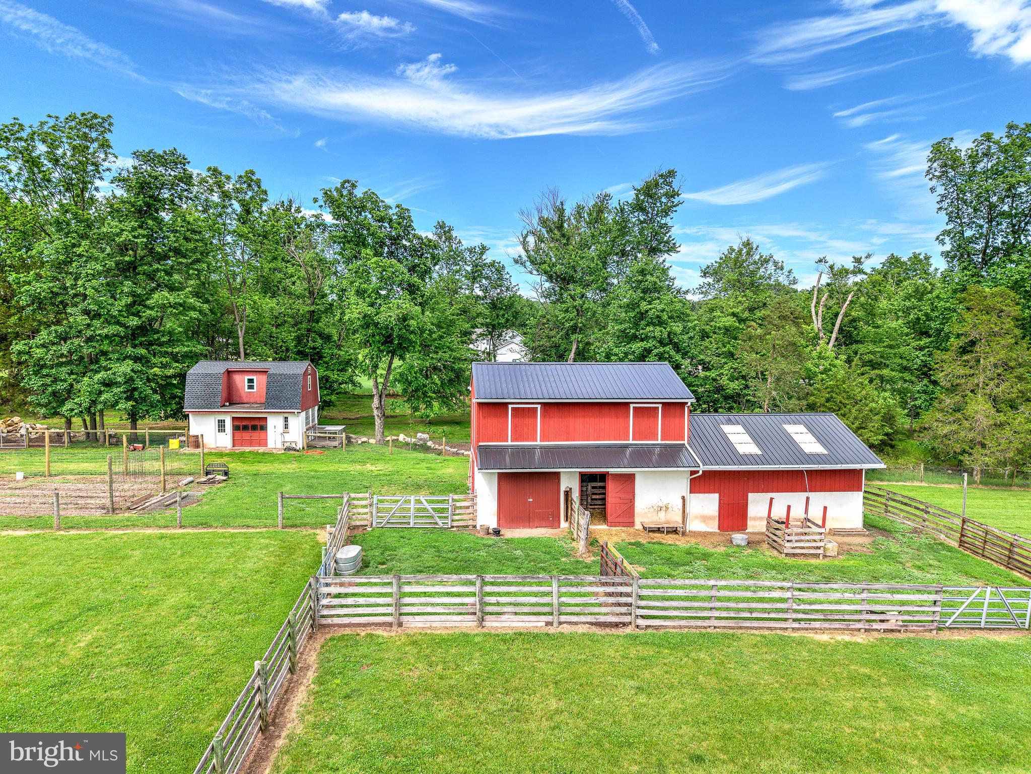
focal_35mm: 24
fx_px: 715
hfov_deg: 71.6
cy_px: 387
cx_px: 516
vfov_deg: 56.8
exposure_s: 1/2000
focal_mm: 8.7
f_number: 1.8
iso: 130
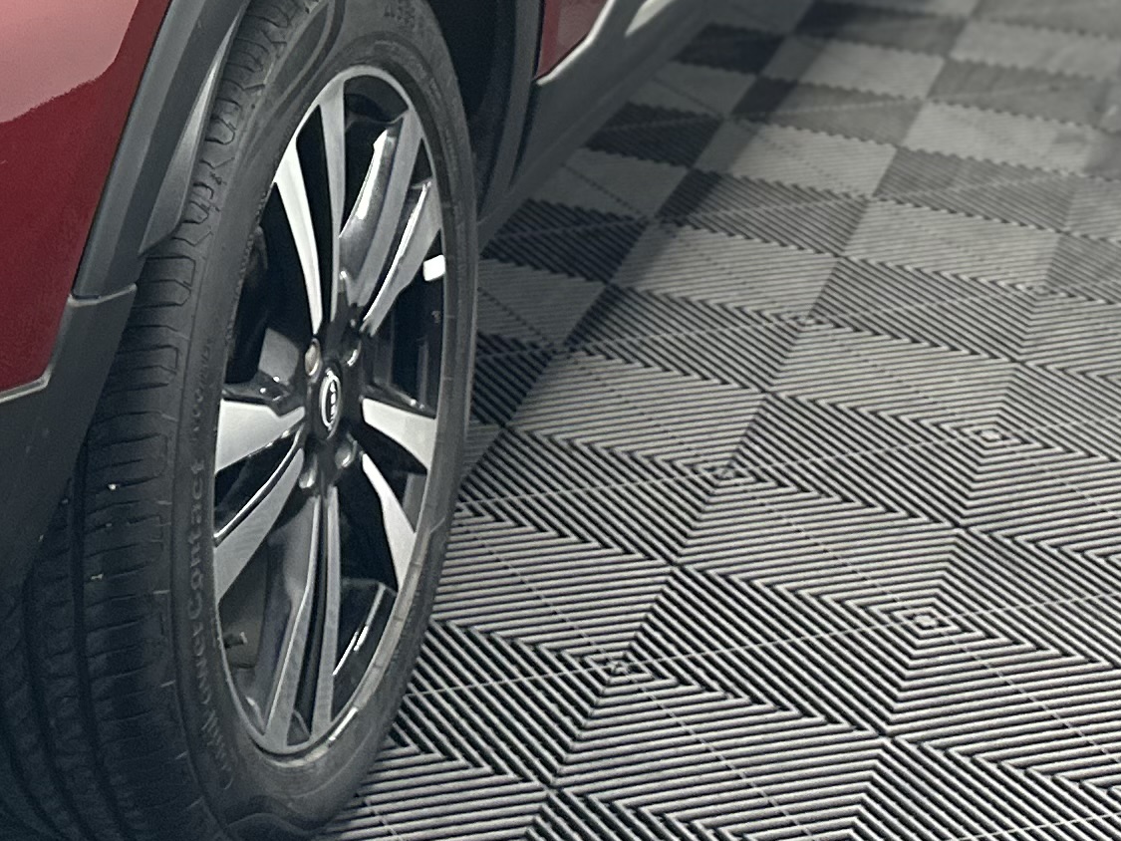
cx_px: -287
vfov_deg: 15.8
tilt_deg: -7.6
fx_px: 2785
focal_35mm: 86
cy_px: -422
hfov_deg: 20.9
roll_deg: +0.5
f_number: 1.78
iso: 200
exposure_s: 1/50
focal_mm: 6.86
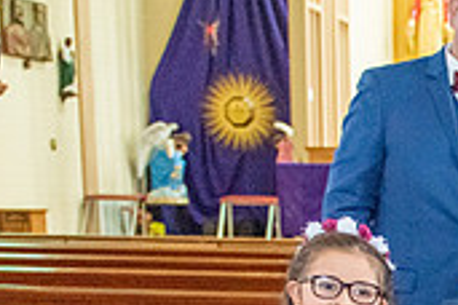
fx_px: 1310
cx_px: 738
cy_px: 471
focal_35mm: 103
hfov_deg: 17.3
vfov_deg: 12.6
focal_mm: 24
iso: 2000
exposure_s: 1/160
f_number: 2.8
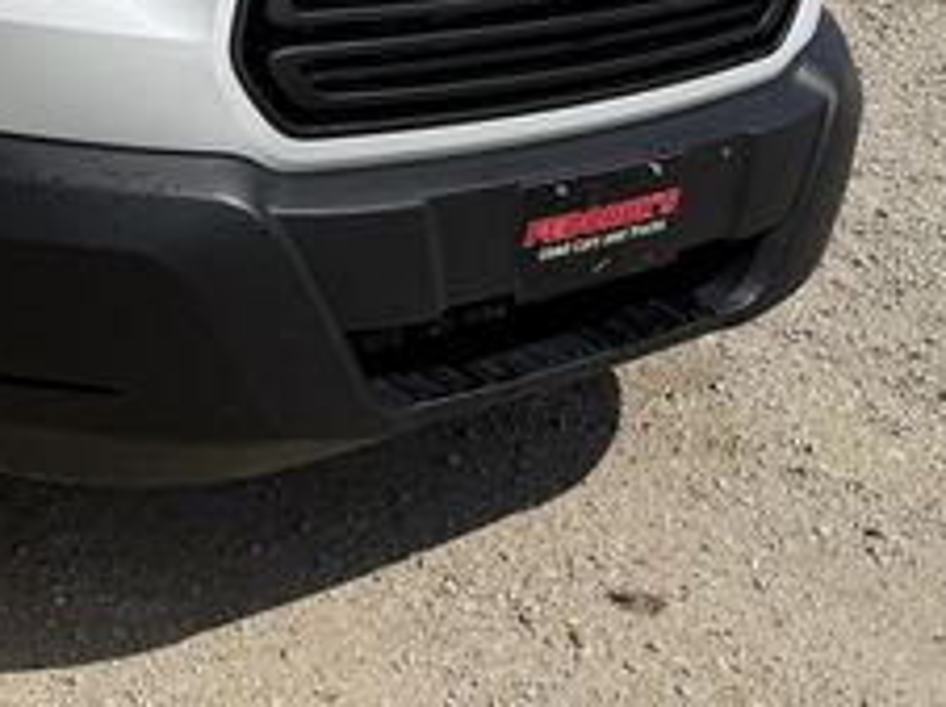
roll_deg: +0.9
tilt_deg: -5.7
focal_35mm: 68
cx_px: -21
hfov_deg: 26.9
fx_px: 1856
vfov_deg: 19.5
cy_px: -264
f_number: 1.78
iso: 80
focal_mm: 6.76
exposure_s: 1/10309
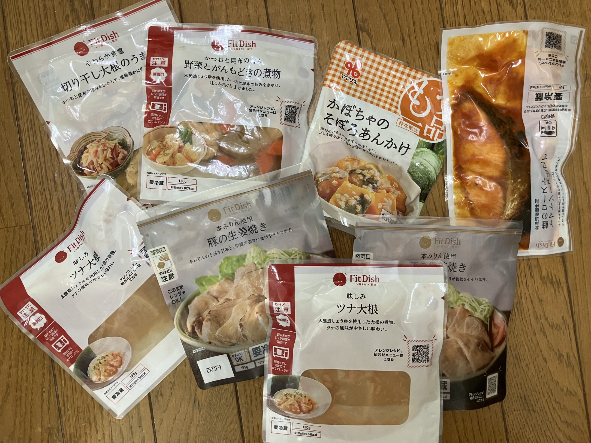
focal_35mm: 28
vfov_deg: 49.7
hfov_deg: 63.4
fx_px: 478
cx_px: 296
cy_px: 222
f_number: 1.8
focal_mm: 3.99
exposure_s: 1/50
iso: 160
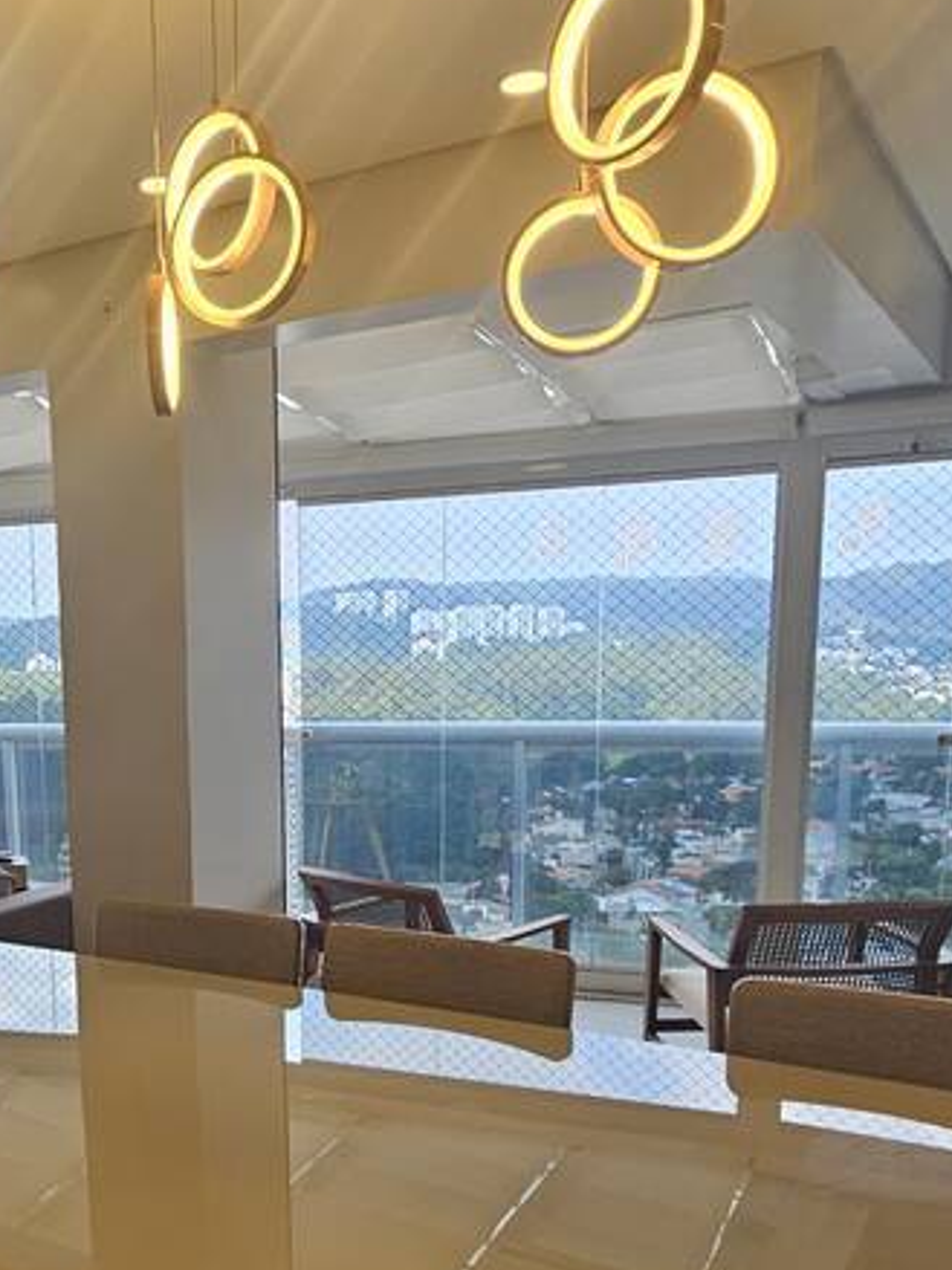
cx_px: 165
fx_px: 1174
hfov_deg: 41.8
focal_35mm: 32
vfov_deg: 55.4
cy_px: 868
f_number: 2.2
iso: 50
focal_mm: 2.2
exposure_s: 1/132
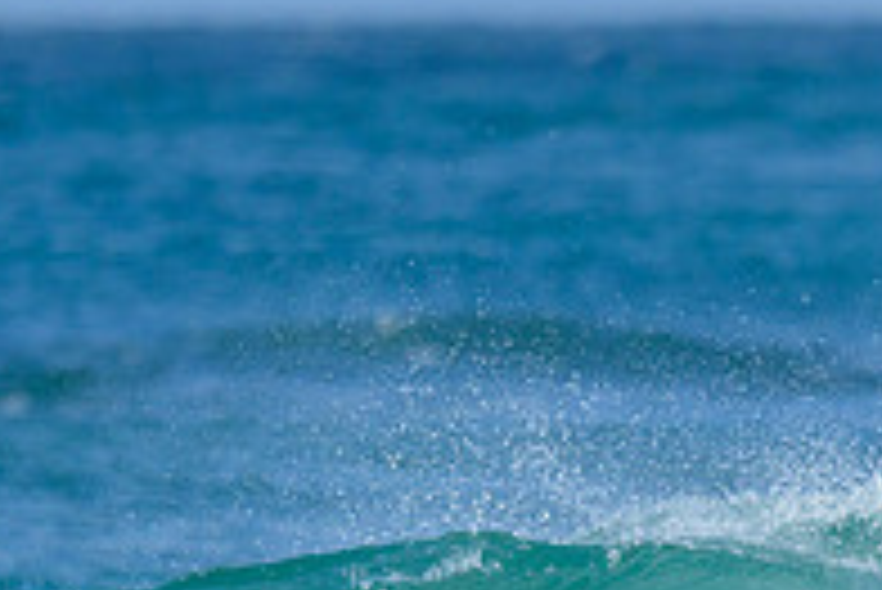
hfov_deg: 0.6
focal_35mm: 3252
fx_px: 79730
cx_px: 1005
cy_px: 664
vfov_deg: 0.4
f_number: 6.3
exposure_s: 1/2000
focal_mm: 800
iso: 280
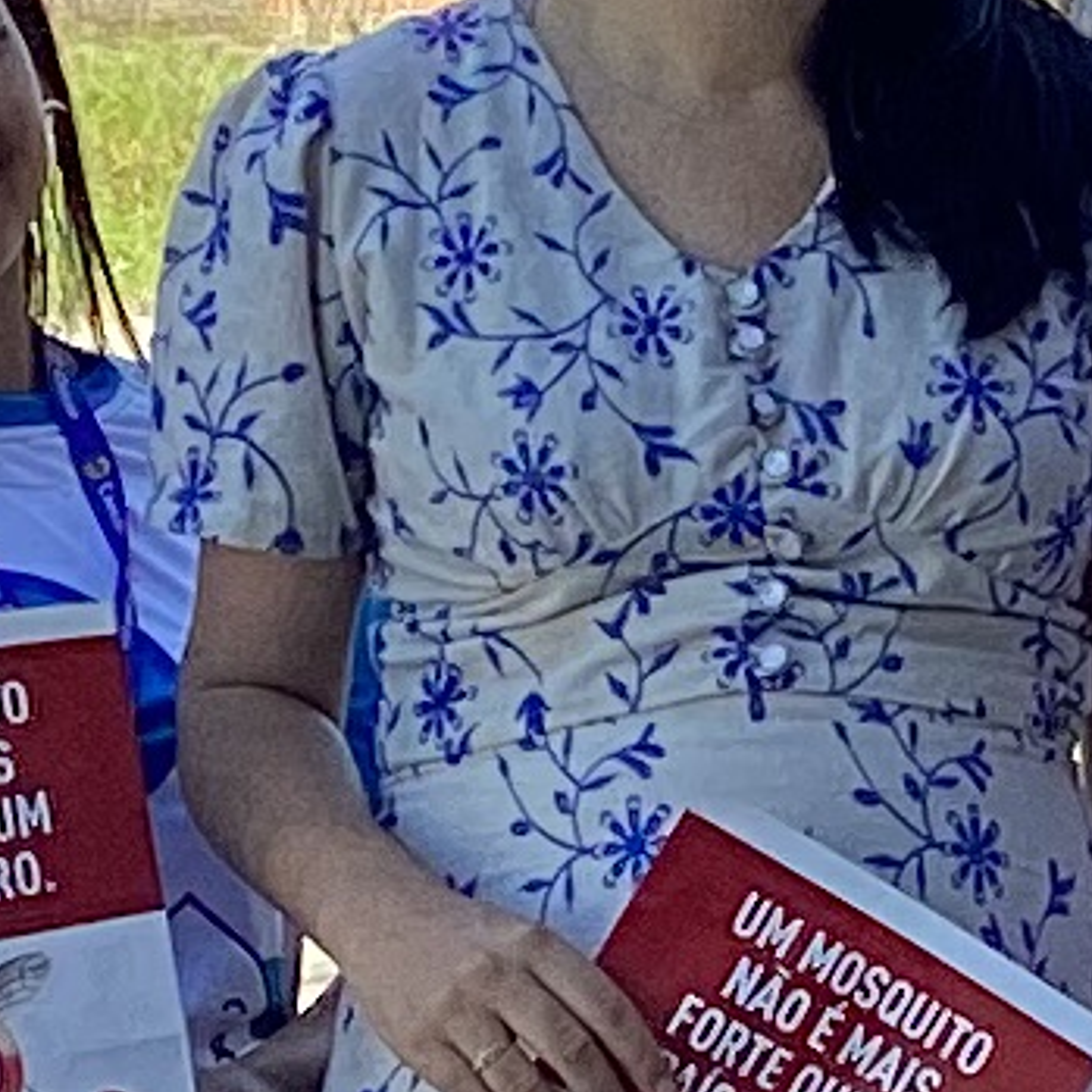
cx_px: 1280
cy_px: 1076
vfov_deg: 6.8
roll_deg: +1.0
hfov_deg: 6.8
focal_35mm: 256
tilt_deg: -8.8
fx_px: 9137
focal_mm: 3.3
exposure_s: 1/238
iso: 25
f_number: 2.4
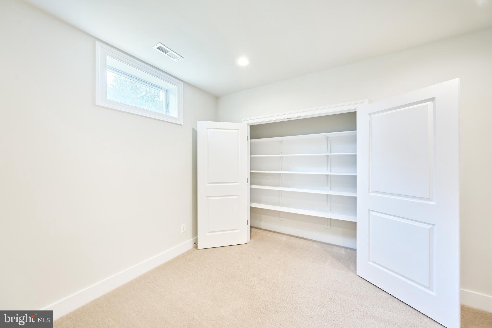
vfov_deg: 90.0
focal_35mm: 12
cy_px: 164
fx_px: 164
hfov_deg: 112.6
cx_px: 246
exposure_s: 1/100
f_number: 7.1
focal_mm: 12
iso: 400
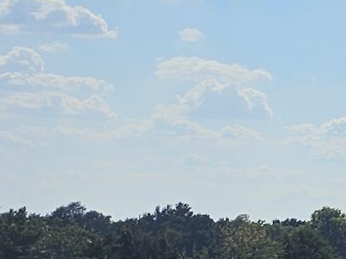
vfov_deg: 8.8
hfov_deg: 9.8
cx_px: 926
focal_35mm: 169
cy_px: 105
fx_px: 1689
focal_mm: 6.3
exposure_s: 1/2027
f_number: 1.7
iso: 10
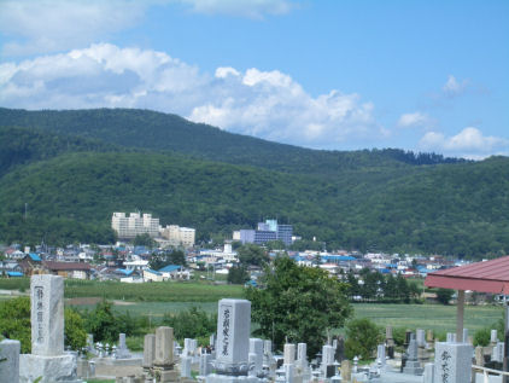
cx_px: 254
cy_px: 192
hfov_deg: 18.7
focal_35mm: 105
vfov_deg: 14.1
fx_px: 1545
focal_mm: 17.4
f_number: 4.8
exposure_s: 1/640
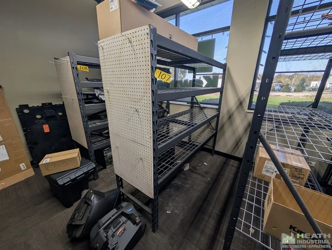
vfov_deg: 94.7
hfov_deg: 110.4
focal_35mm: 12
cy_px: 125
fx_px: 115
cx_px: 166
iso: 81
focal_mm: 2.02
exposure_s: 1/60
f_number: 1.7
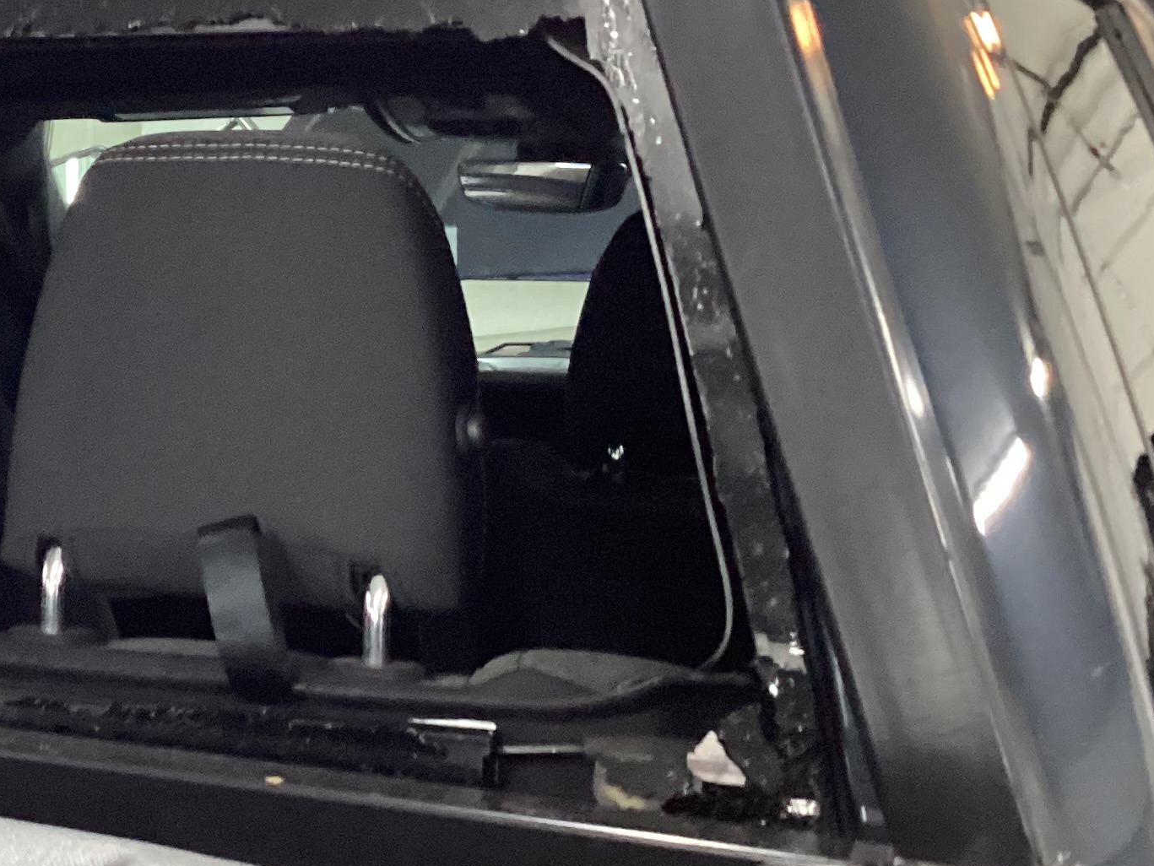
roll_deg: -1.3
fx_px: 2468
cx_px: 90
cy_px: 398
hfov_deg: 25.4
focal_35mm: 74
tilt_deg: -6.2
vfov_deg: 19.9
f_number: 2.4
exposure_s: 1/30
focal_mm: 3.3
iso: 400
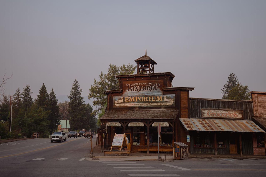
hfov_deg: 50.7
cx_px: 133
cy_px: 88
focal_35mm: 38
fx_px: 281
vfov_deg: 35.0
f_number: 5.6
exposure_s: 1/400
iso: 200
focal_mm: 38
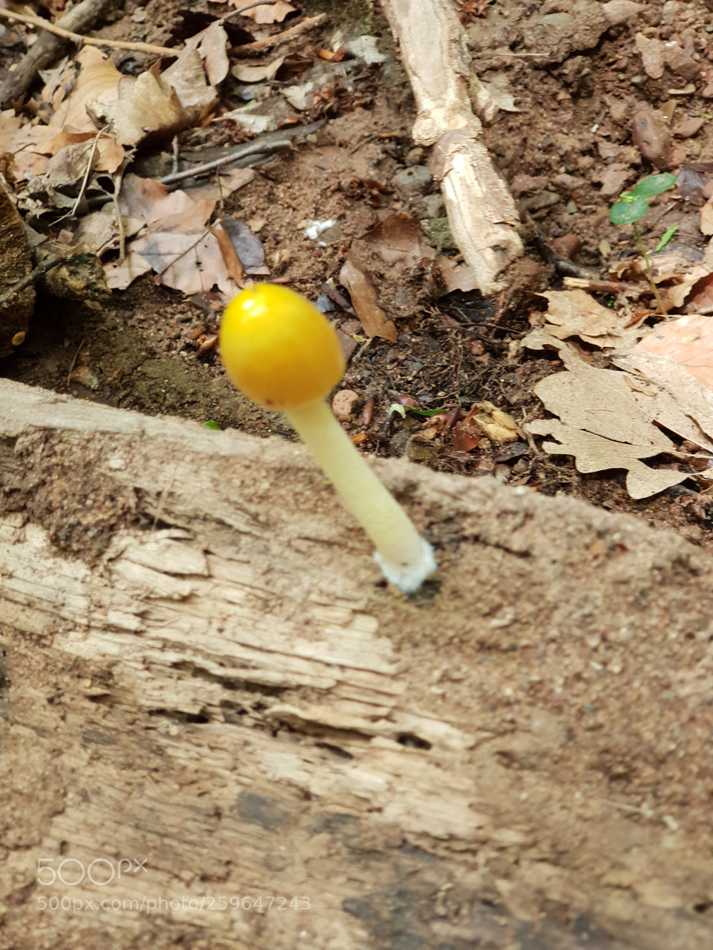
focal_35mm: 52
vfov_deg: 36.8
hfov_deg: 28.0
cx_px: 356
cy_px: 475
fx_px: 1428
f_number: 2.4
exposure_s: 1/33
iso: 80
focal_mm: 6
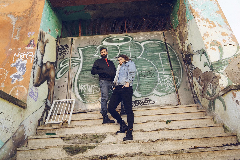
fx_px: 160
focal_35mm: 24
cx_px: 120
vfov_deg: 53.1
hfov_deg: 73.7
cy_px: 80
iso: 100
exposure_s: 1/125
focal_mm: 24
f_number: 4
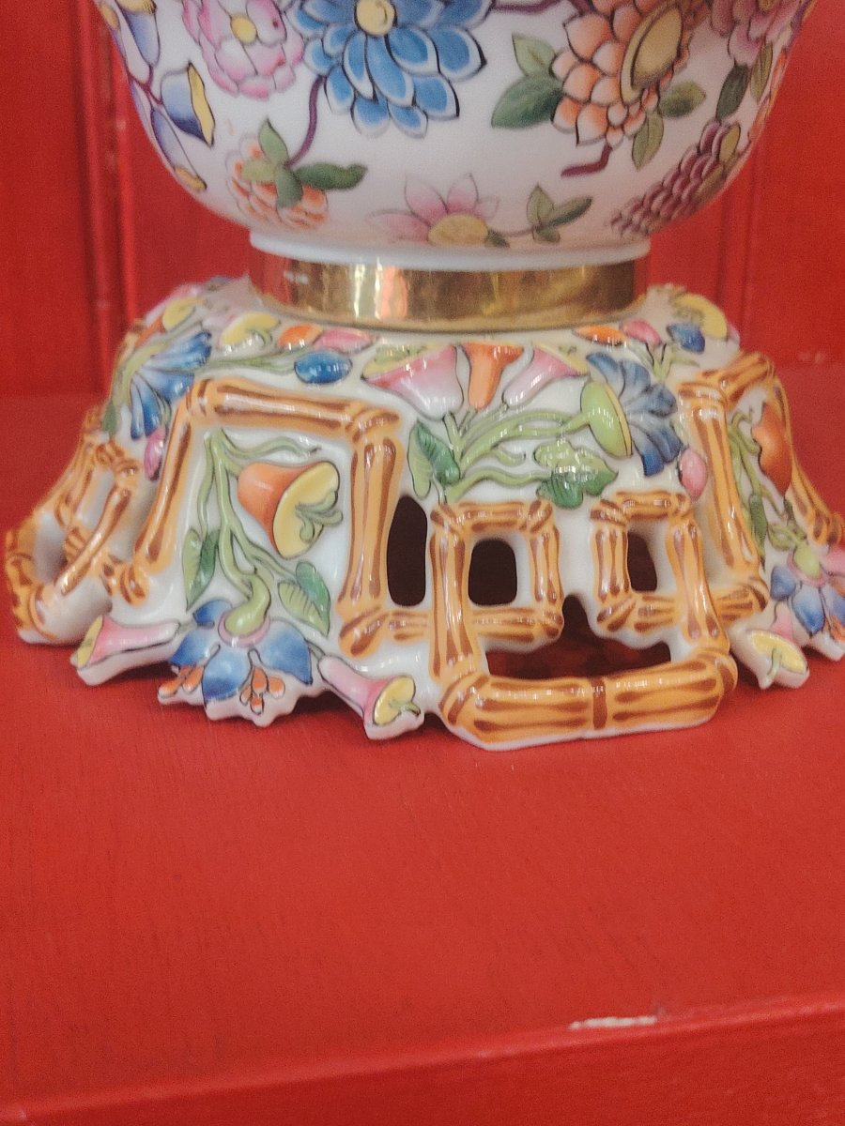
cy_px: 563
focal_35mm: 48
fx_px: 1562
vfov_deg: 39.7
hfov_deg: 30.3
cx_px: 422
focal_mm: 5.25
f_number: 4
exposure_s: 1/25
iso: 585
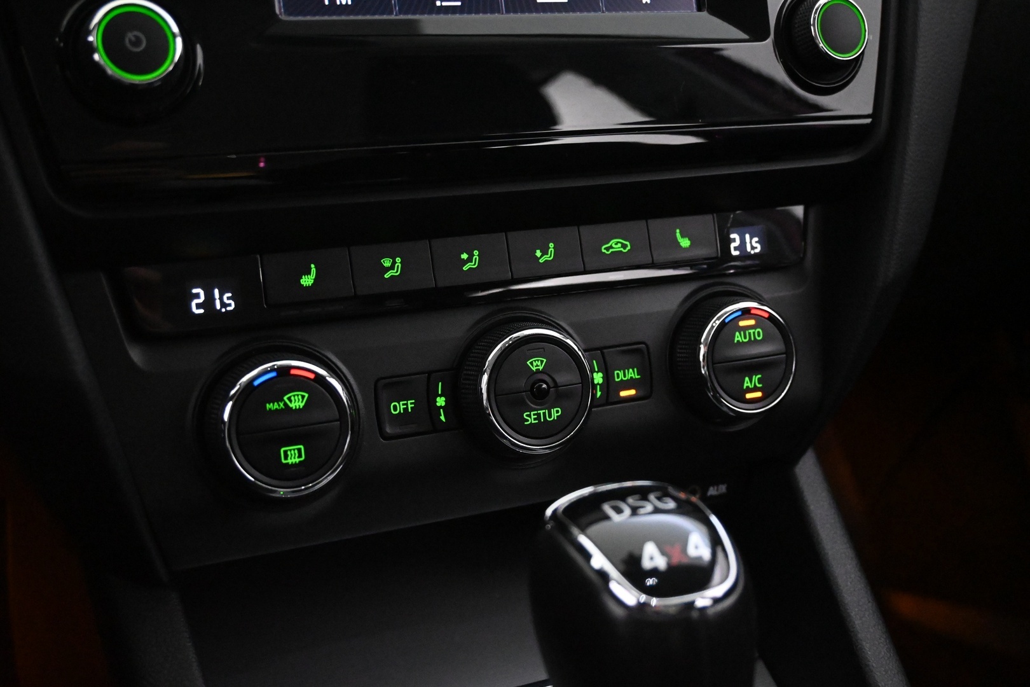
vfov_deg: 32.4
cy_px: 344
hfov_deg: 47.2
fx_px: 1180
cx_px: 515
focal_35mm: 41
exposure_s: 1/40
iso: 10000
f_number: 4.5
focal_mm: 27.5
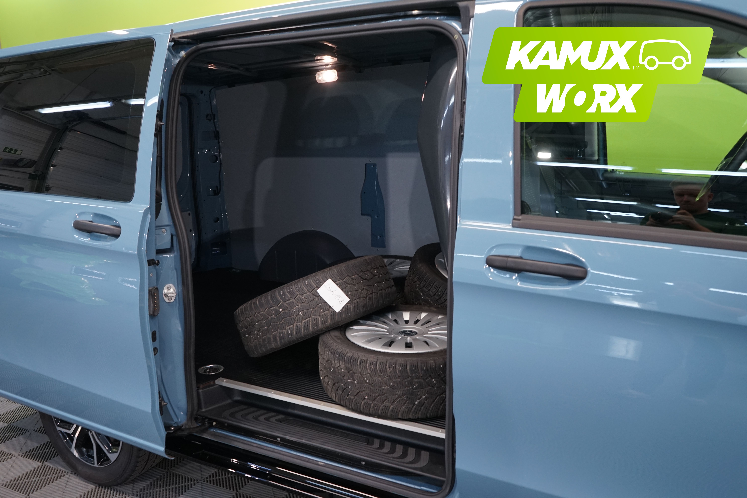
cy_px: 249
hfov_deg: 63.7
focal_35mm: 29
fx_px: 602
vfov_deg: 45.0
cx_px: 374
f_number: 5.6
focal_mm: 29
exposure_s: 1/30
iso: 1000
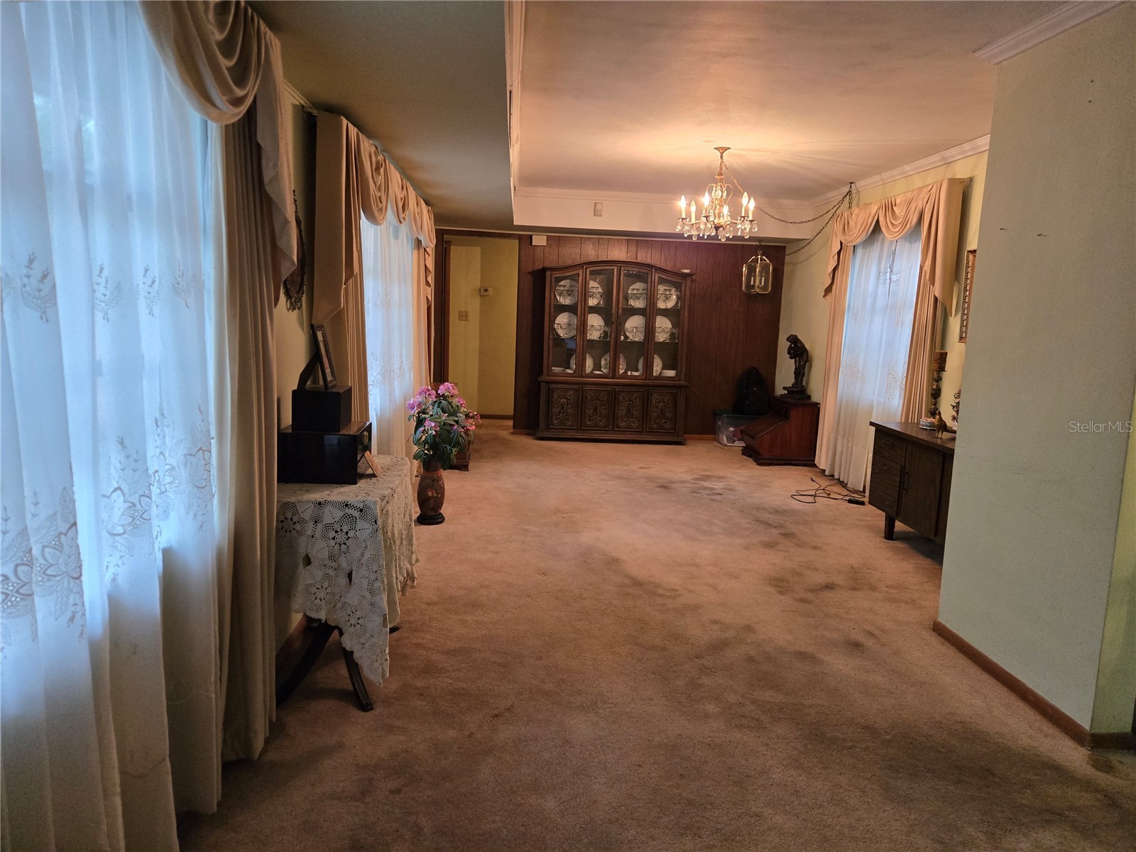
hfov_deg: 73.9
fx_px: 755
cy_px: 426
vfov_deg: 58.9
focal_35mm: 23
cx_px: 568
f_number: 1.8
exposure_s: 1/120
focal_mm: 5.4
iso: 640
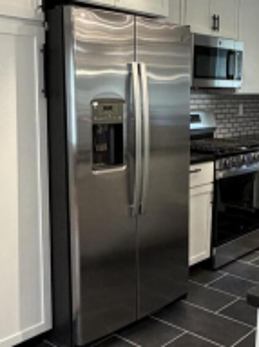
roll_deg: -2.2
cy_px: 166
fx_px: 489
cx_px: 194
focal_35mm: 49
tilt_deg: -9.6
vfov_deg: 38.9
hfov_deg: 29.2
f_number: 2.2
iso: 320
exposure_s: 1/120
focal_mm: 2.22
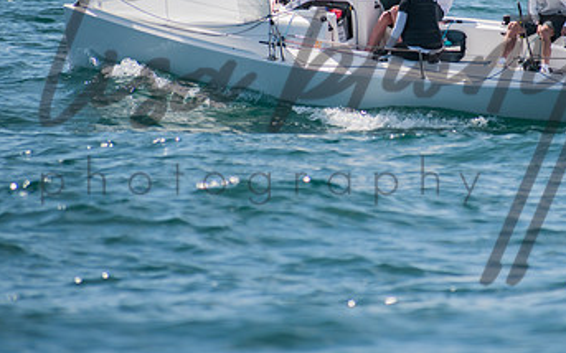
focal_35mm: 698
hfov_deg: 3.0
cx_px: 408
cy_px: 57
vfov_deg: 1.9
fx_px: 10762
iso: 200
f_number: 6.3
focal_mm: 270
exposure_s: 1/1000
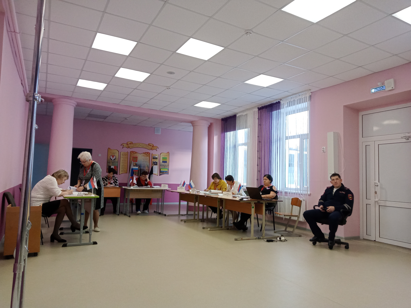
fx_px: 332
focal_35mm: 28
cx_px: 206
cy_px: 154
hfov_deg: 63.4
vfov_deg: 49.7
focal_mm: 3.37
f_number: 2.2
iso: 203
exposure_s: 1/100
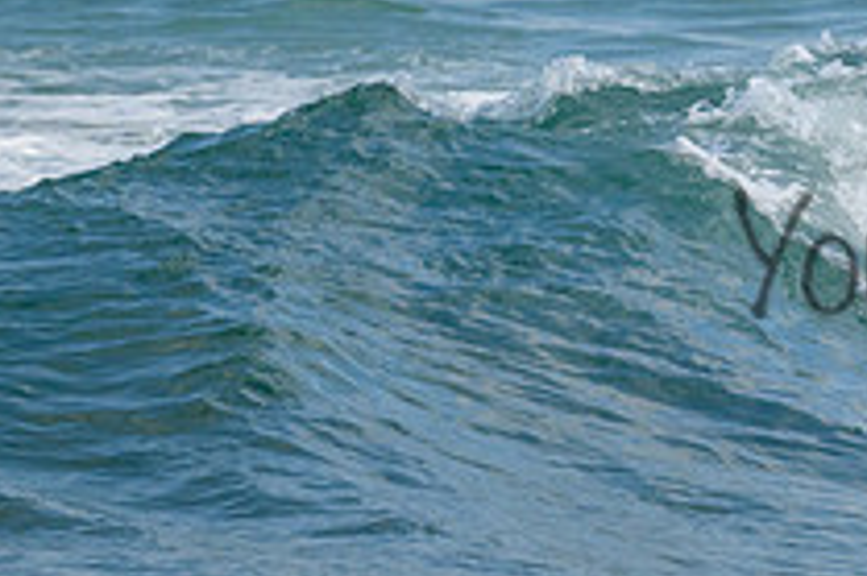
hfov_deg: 0.9
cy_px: 218
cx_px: 1162
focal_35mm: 2219
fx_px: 53397
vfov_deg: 0.6
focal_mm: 800
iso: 1100
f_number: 11
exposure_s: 1/2000
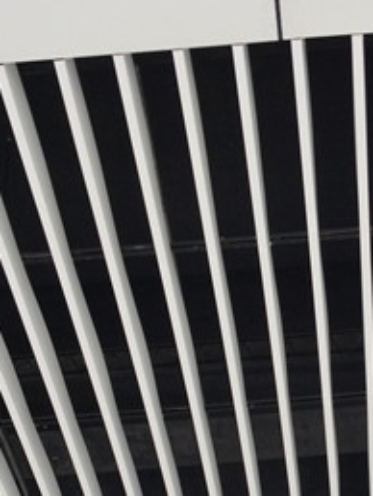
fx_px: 1334
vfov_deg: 19.9
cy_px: 584
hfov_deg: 15.8
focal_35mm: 93
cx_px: 306
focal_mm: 4.12
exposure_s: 1/100
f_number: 2
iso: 116
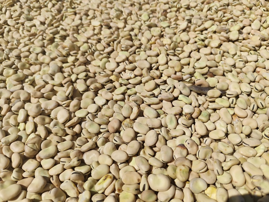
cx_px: 134
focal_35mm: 23
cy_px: 101
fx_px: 179
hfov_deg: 73.9
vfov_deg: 58.9
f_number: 1.65
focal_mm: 6.19
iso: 50
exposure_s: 1/1530
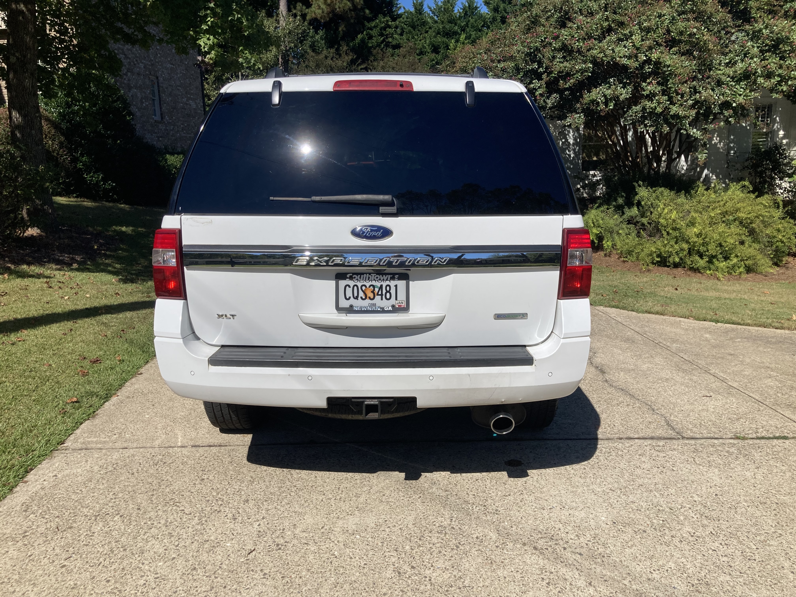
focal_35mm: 28
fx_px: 644
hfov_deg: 63.4
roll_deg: +0.4
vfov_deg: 49.7
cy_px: 298
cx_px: 398
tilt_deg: -14.1
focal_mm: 3.99
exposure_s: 1/4049
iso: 25
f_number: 1.8
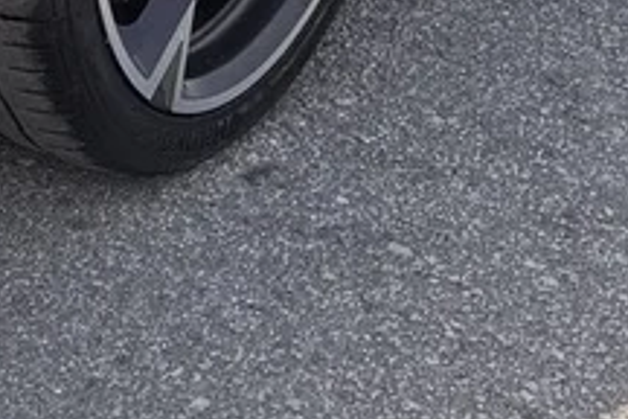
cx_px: -451
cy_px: -585
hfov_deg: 9.8
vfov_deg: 6.5
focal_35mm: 200
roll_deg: -0.8
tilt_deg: -13.8
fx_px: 3489
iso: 50
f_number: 1.6
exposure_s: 1/1311
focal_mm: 5.96
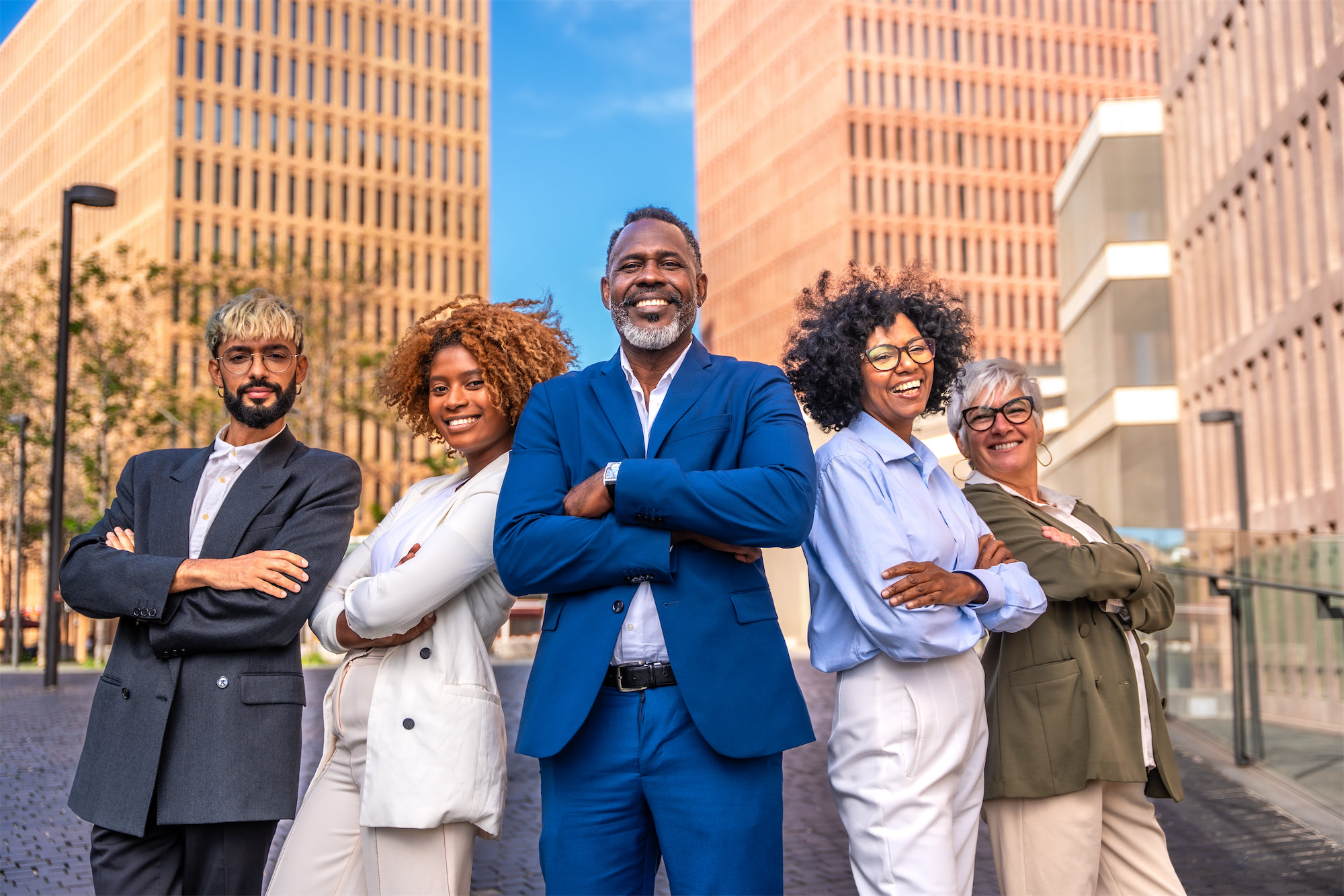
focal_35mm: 43
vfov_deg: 31.0
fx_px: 1613
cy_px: 448
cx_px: 672
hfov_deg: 45.2
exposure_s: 1/500
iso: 100
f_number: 2.8
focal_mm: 43.2
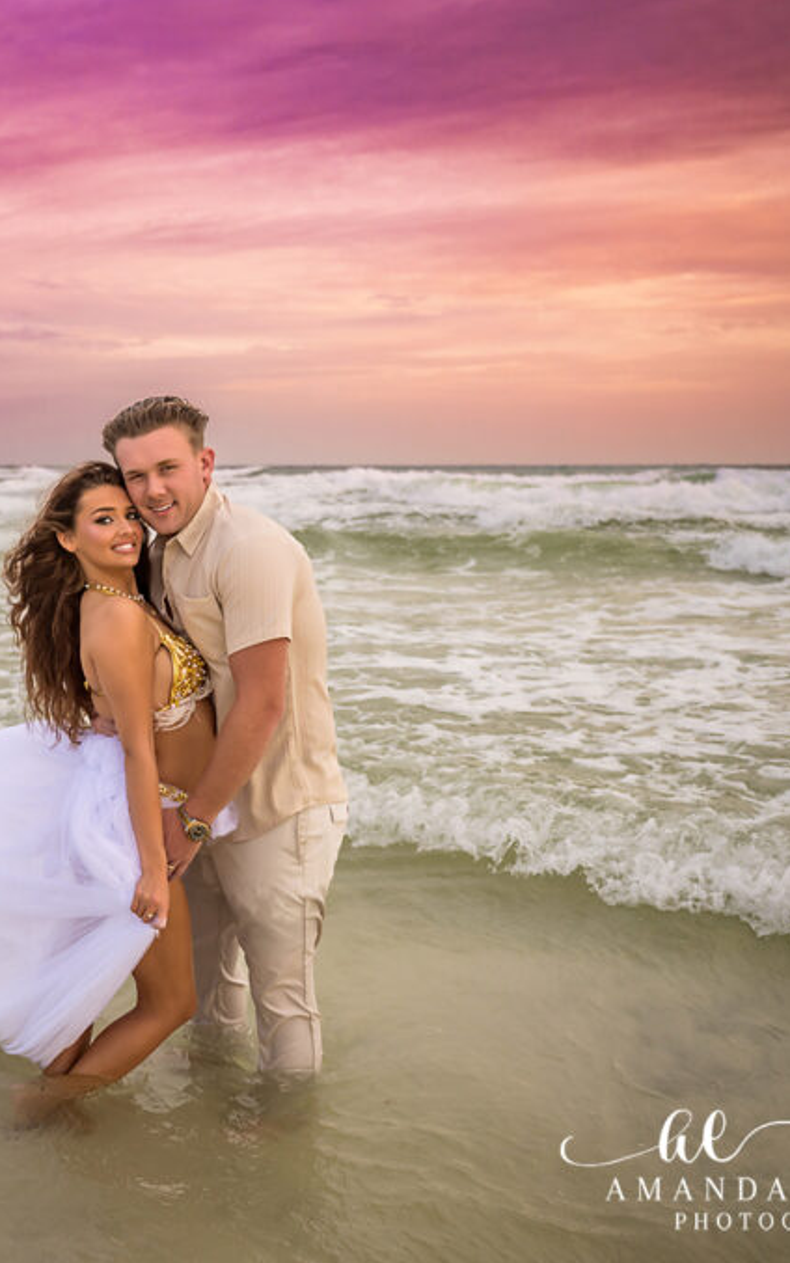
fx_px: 1404
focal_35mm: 41
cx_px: 99
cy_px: 632
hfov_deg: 30.2
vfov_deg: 48.4
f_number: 2.8
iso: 320
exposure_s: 1/500
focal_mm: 26.5
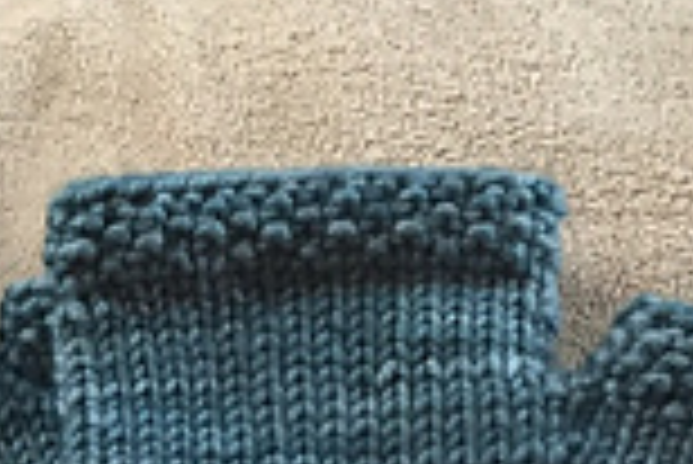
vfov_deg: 10.4
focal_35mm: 125
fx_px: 2408
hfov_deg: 15.6
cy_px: 802
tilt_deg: -48.8
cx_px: -212
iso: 320
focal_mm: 4.15
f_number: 2.2
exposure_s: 1/15
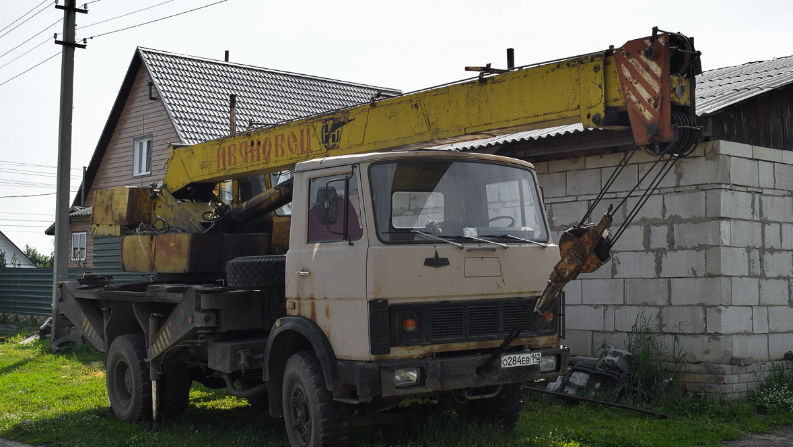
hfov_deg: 42.9
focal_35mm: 48
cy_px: 229
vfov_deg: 24.9
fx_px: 1009
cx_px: 394
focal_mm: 30
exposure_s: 1/640
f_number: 6.3
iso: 200
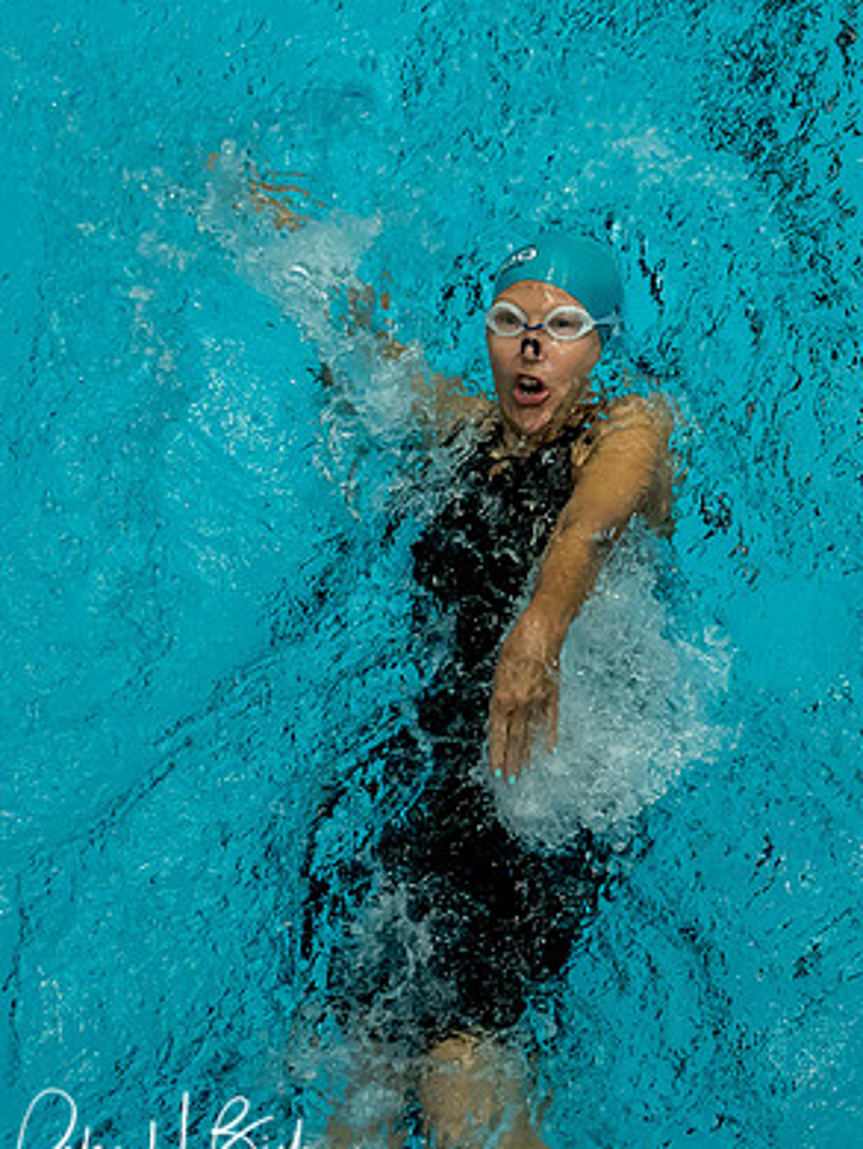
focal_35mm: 780
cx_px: 488
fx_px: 25900
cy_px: 472
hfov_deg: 1.9
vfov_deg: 2.5
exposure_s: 1/800
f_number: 2.8
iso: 1600
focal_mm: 200
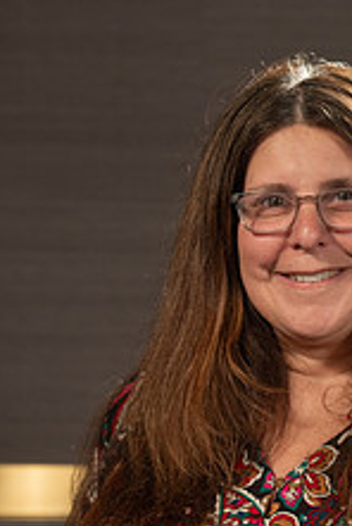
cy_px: 276
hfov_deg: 12.2
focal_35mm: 112
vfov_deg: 18.2
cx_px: 308
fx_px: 1637
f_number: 4
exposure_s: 1/100
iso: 800
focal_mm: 55
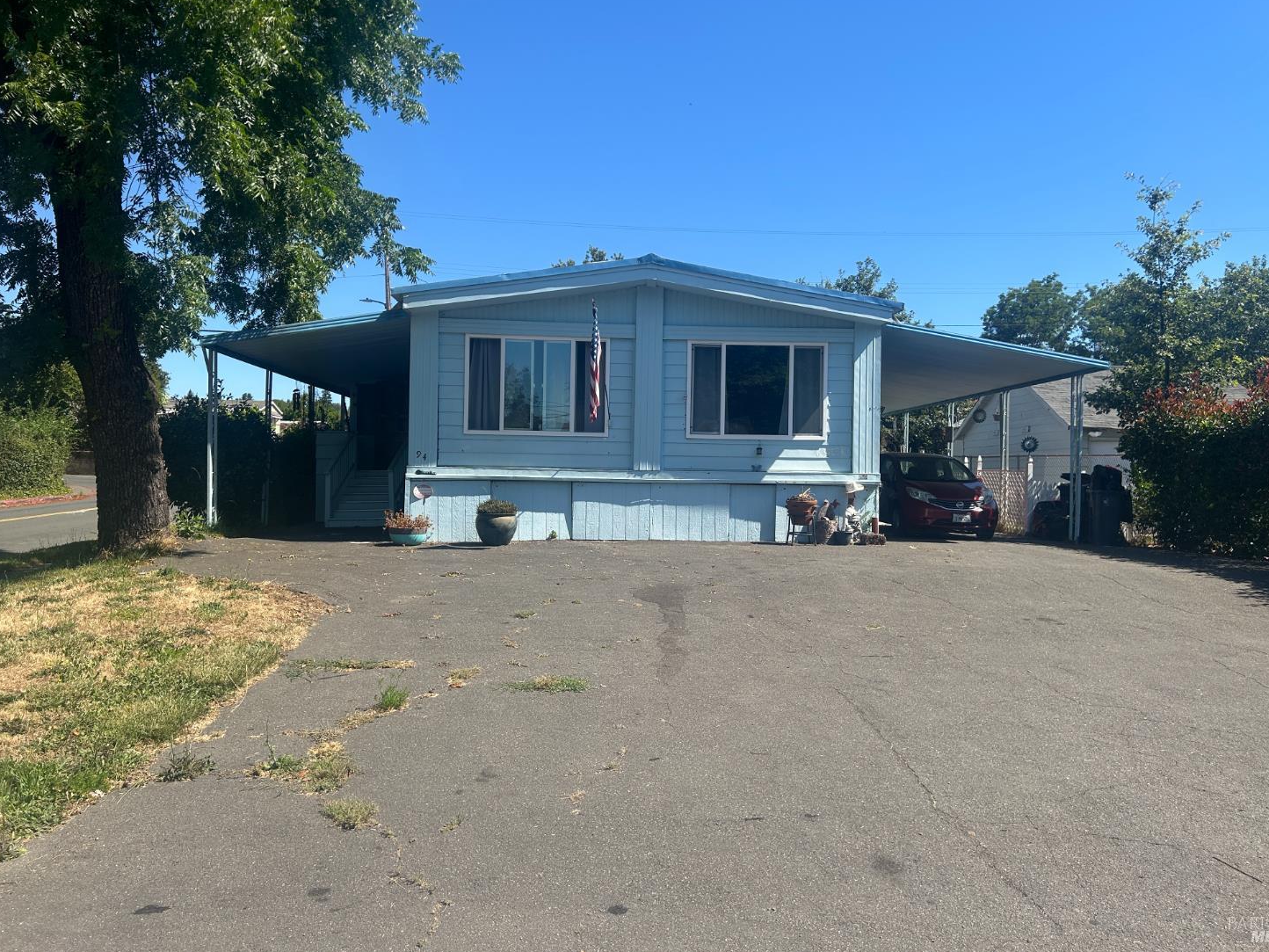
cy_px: 460
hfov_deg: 65.3
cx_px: 640
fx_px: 990
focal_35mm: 27
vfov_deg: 51.3
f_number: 1.5
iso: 50
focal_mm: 5.7
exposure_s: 1/3165
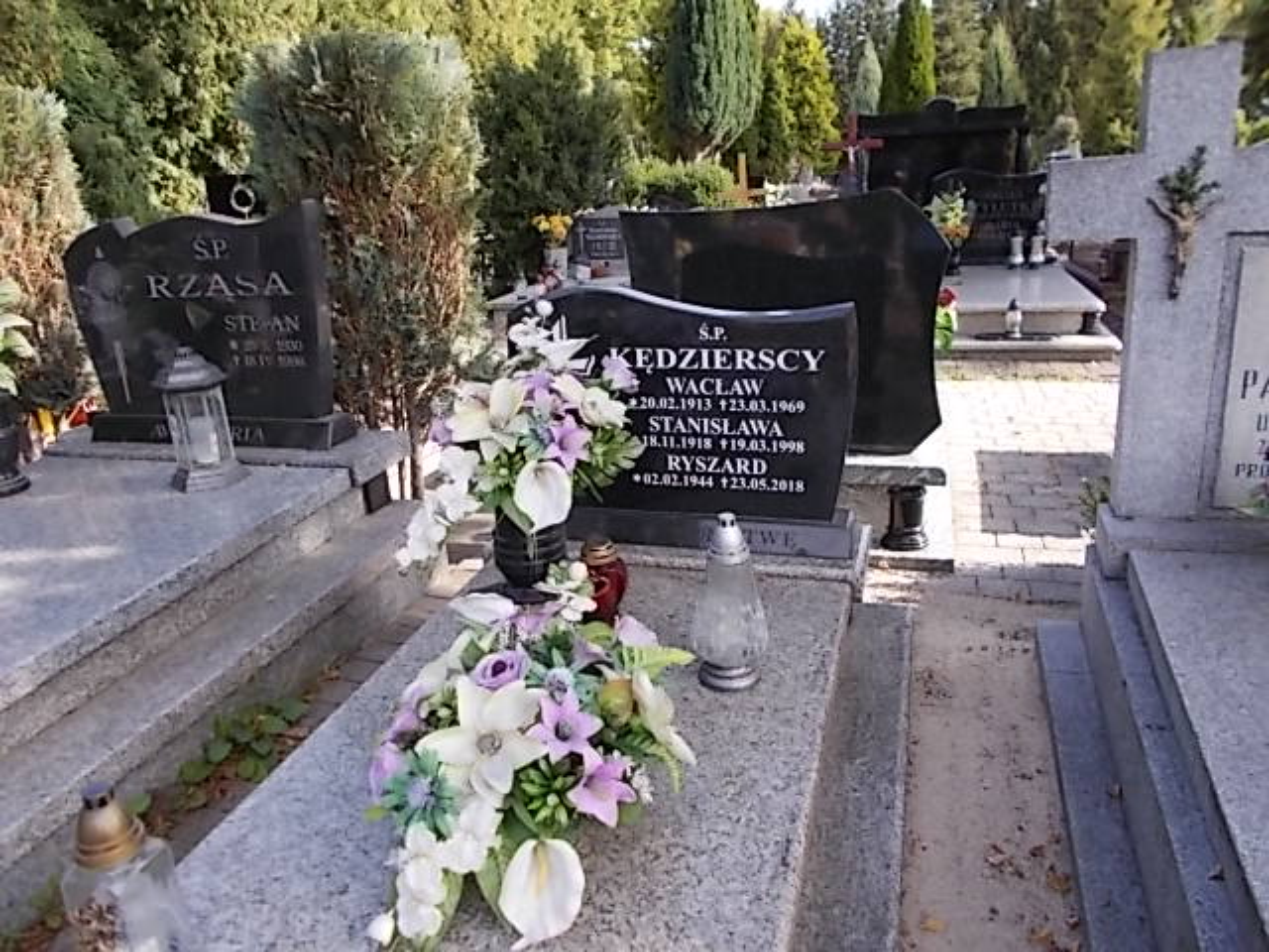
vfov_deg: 53.1
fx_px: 953
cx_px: 634
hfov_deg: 67.3
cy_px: 476
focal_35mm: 26
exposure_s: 1/200
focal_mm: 4.6
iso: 80
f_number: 3.2
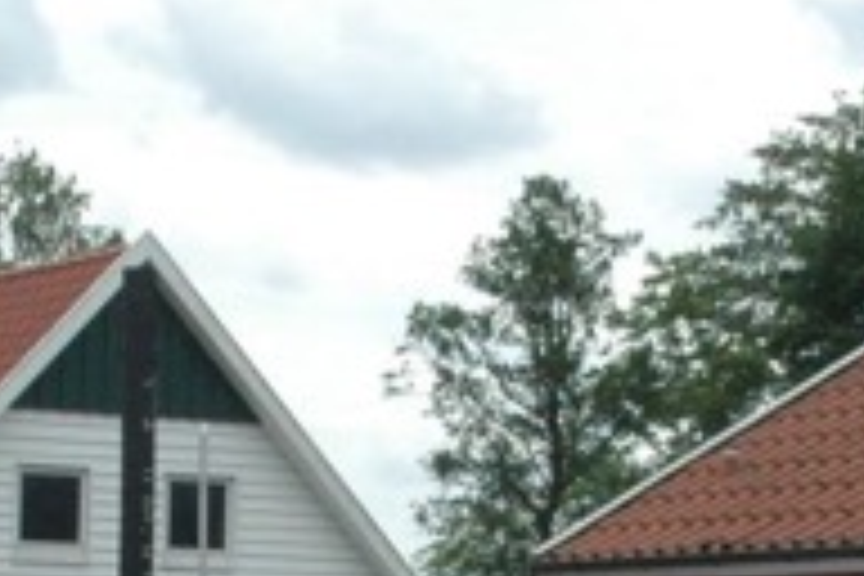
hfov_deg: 11.4
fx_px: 4346
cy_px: 972
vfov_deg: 7.4
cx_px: 356
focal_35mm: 181
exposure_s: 1/400
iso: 400
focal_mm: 29
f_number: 10
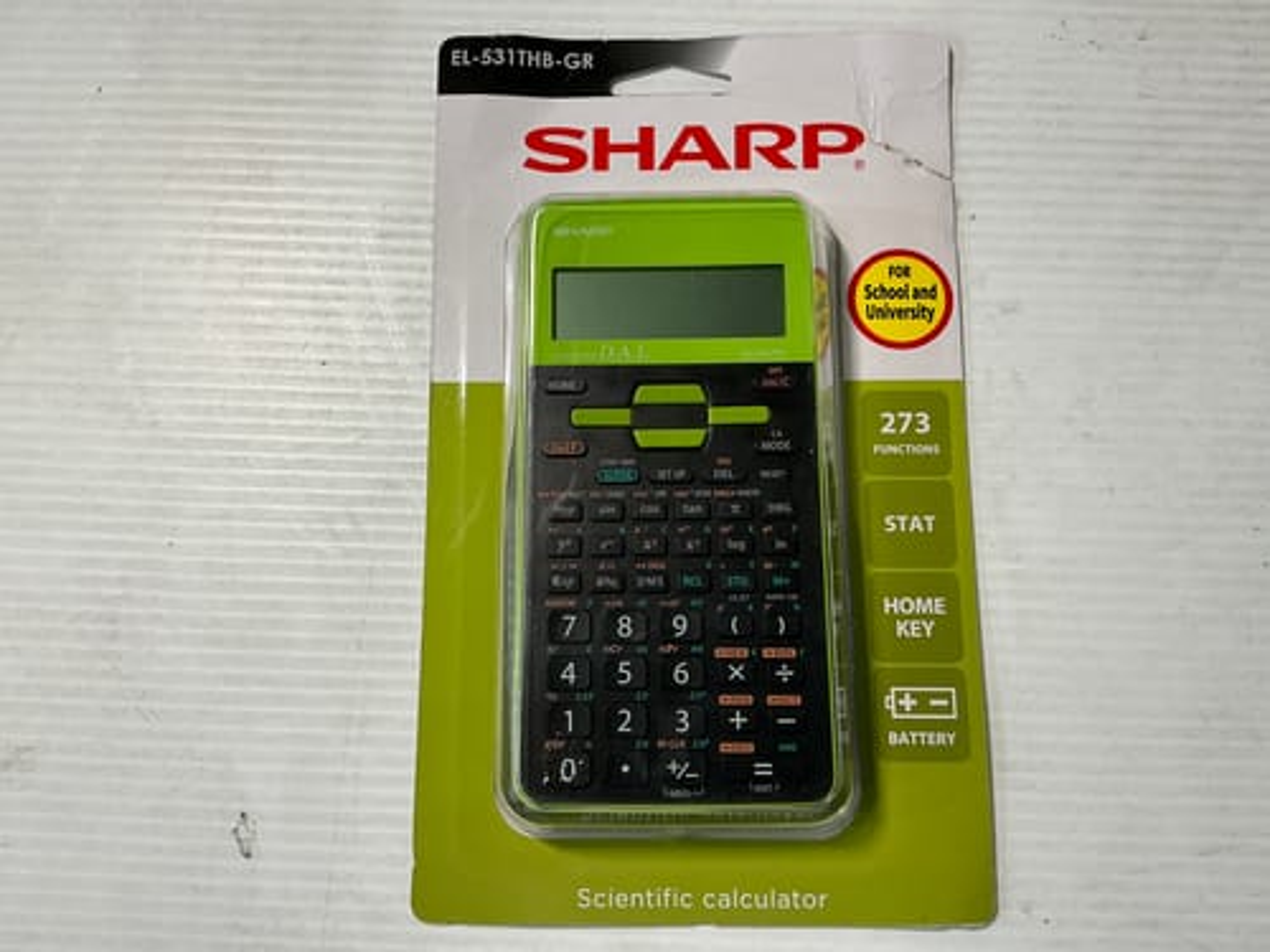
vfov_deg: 49.7
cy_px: 476
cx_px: 635
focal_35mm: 28
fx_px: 1027
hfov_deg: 63.4
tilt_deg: -81.9
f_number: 1.8
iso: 64
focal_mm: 3
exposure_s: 1/100
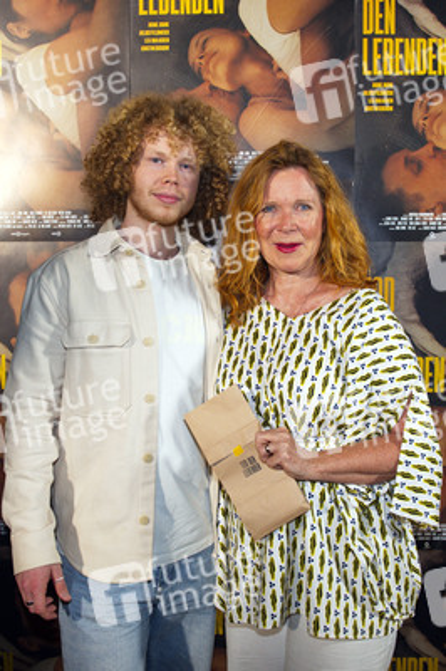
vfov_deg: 69.4
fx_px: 484
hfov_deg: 49.5
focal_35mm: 26
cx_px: 223
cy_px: 336
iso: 1250
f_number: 4.5
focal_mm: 26
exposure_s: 1/160
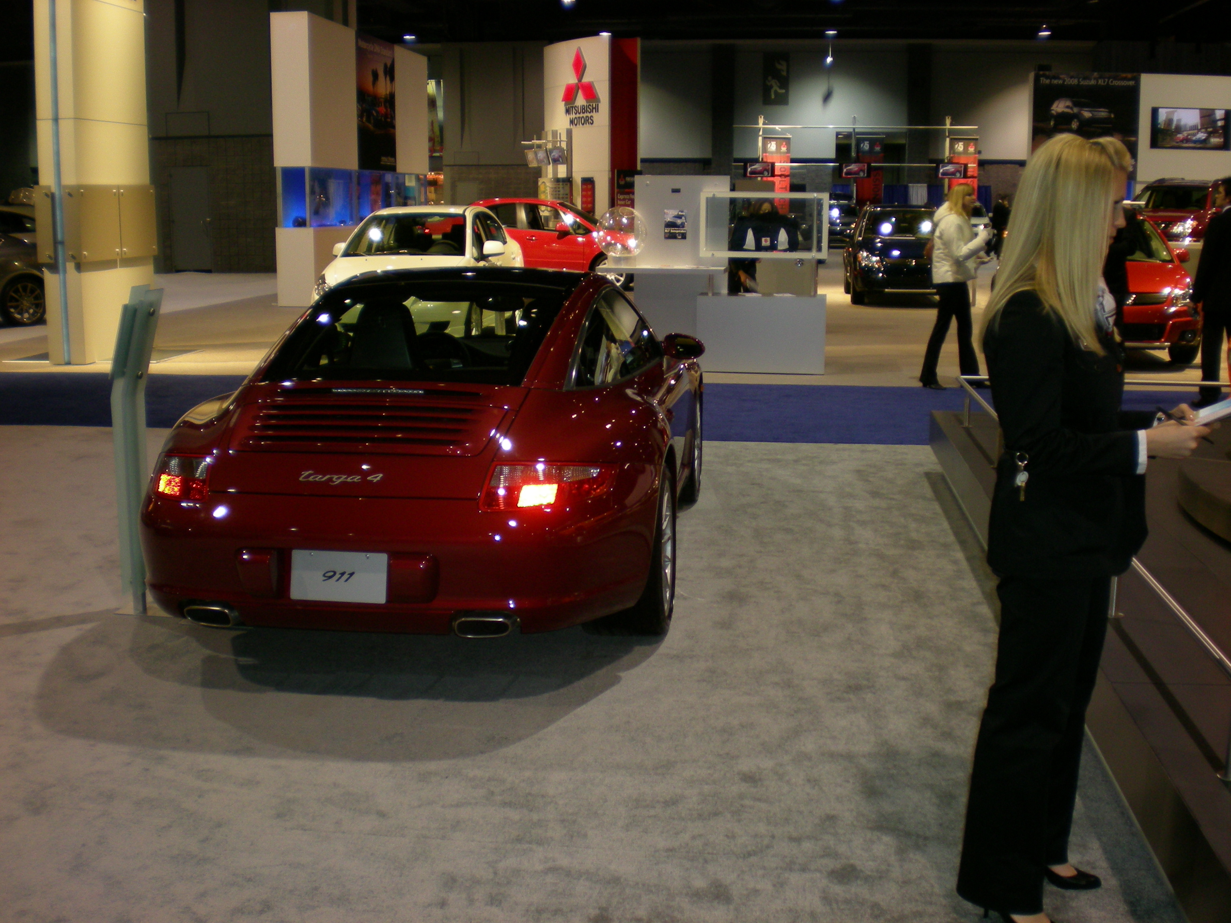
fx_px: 1351
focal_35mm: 38
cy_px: 462
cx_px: 616
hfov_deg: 49.0
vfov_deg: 37.7
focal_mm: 6.3
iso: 124
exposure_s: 1/30
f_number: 3.1
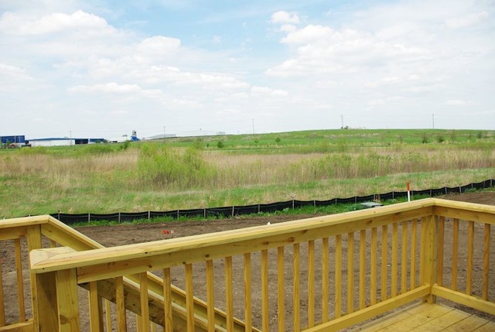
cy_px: 166
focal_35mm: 27
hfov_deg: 67.3
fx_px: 372
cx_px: 248
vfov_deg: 48.1
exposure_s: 1/125
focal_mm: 18
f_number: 8
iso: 100
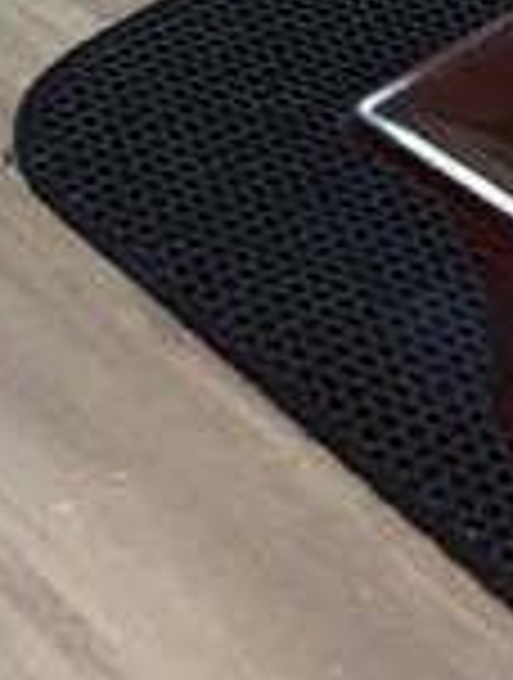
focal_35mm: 206
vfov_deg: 7.6
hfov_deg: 7.2
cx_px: 171
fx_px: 4053
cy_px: -1729
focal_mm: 5.96
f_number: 1.6
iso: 400
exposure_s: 1/40
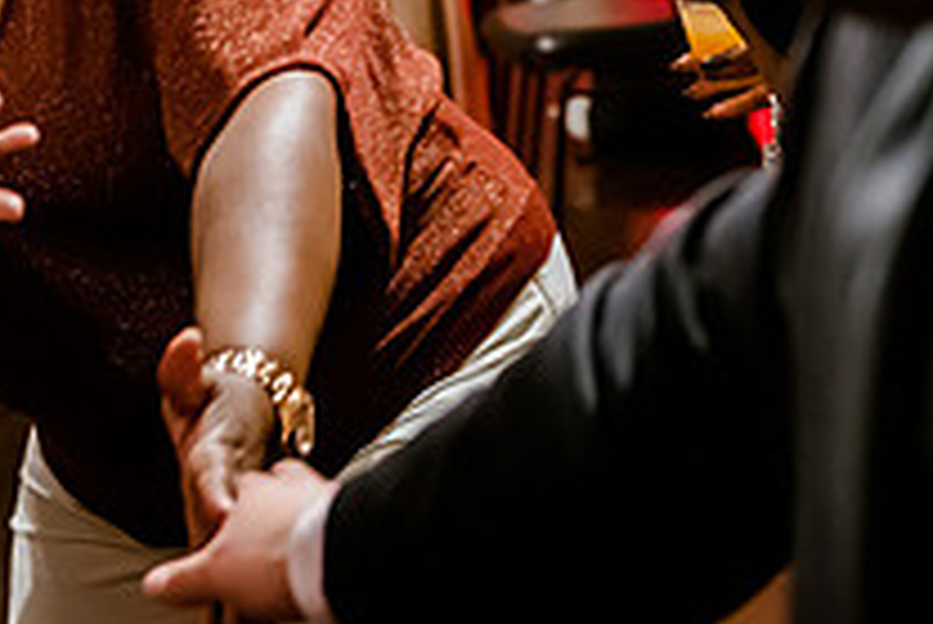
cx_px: 377
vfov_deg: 12.6
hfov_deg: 19.2
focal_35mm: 106
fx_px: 2749
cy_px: -150
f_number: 2.8
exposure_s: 1/100
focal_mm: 38
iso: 5000
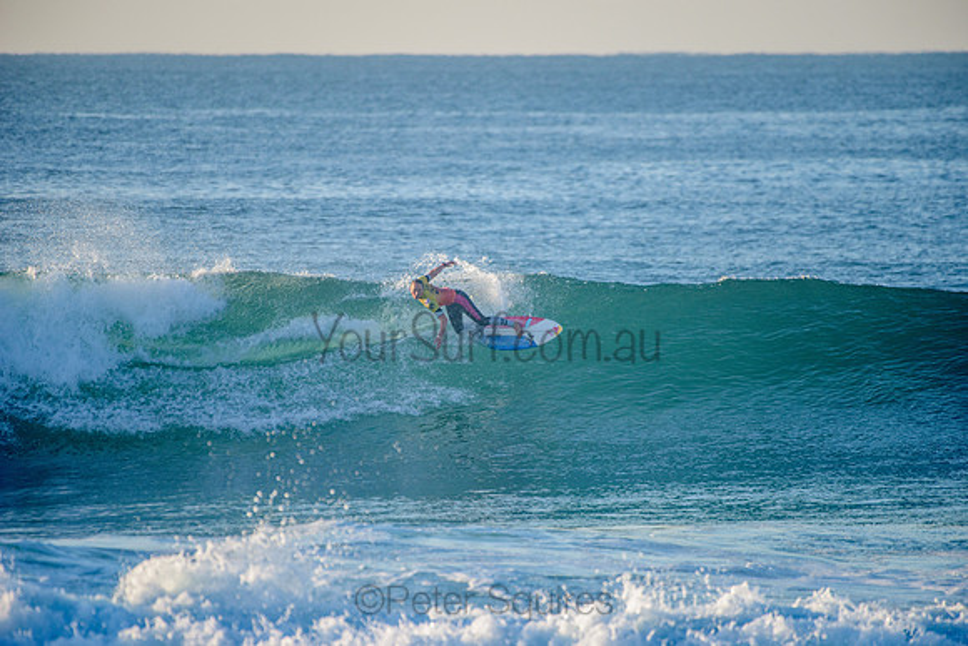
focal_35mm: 500
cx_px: 484
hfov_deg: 4.1
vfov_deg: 2.8
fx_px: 13447
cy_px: 323
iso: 400
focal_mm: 500
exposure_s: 1/1600
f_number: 5.6
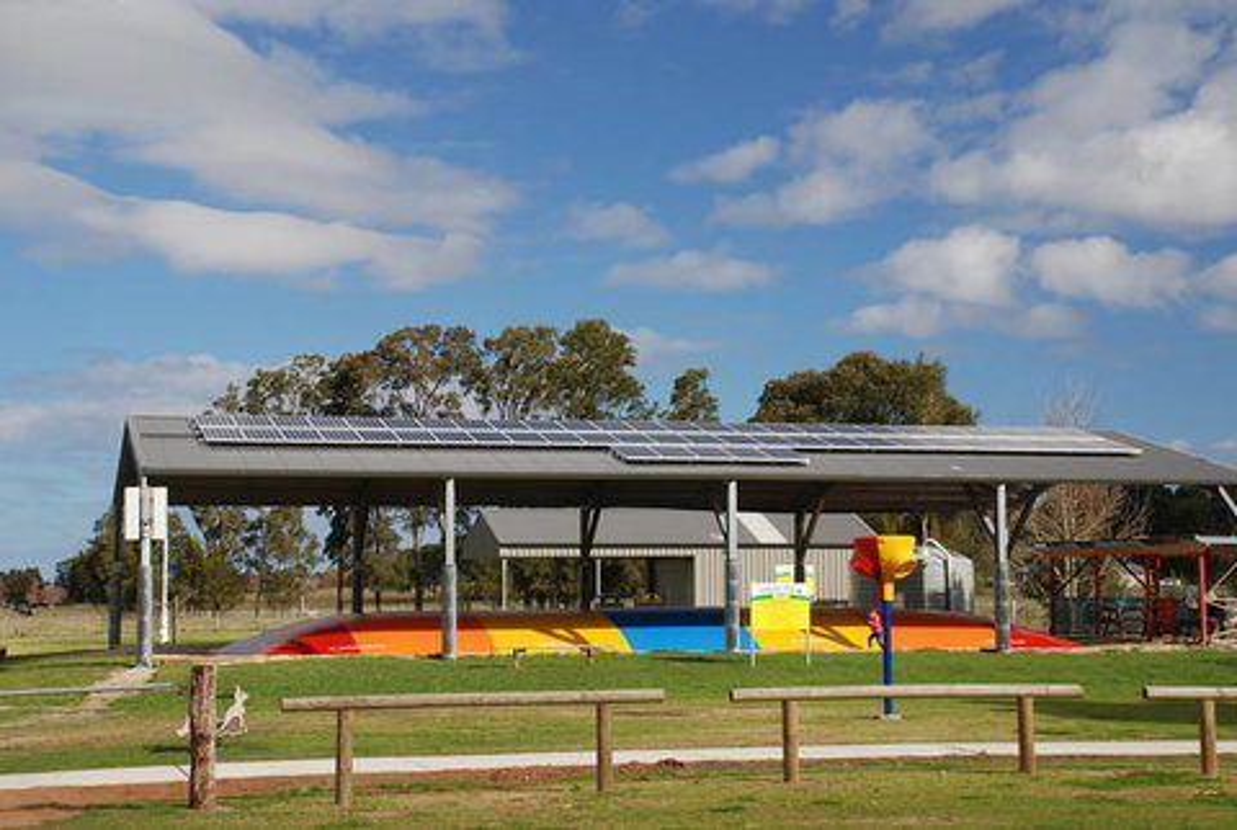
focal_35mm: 66
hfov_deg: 30.5
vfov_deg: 20.7
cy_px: 415
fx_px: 2272
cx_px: 618
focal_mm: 44
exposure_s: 1/200
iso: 200
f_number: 7.1
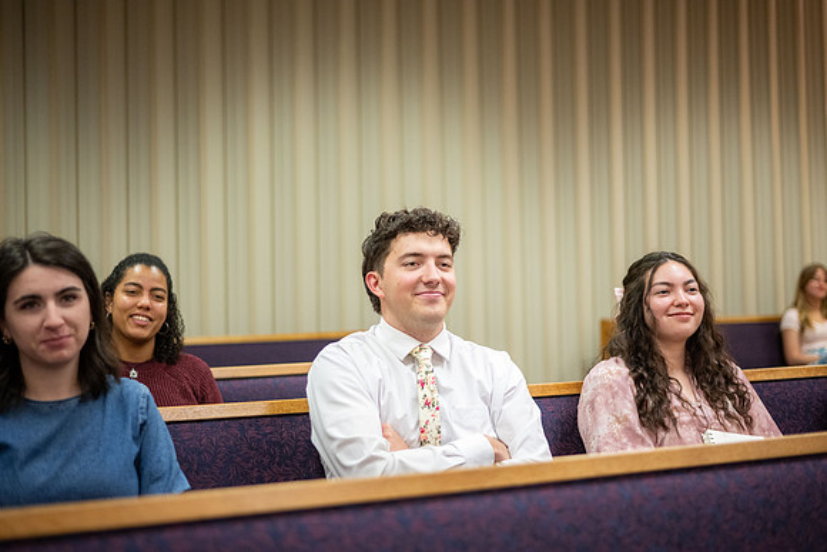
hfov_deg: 39.6
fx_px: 1149
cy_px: 276
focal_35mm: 50
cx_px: 414
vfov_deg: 27.0
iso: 1600
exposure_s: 1/400
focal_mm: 50
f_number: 1.8
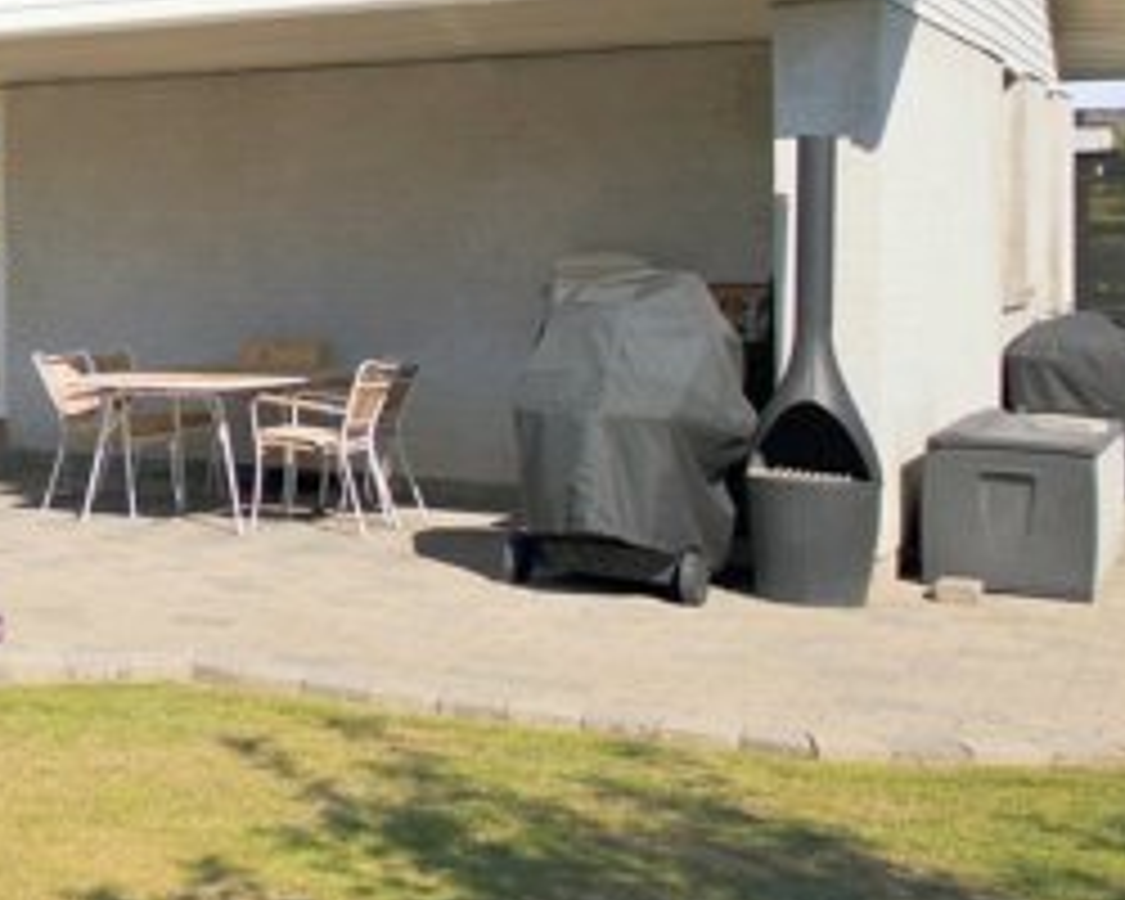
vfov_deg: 25.9
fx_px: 1898
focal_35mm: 57
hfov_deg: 24.4
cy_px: 115
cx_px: -626
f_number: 8
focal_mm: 12.6
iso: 200
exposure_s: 1/640
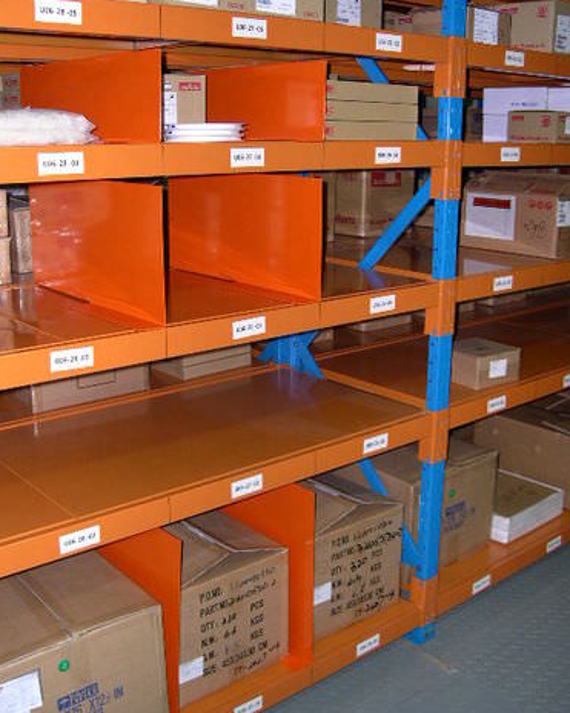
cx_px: 283
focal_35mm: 40
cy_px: 349
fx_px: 844
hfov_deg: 37.3
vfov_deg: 45.8
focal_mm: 8
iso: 133
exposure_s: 1/60
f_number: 2.8
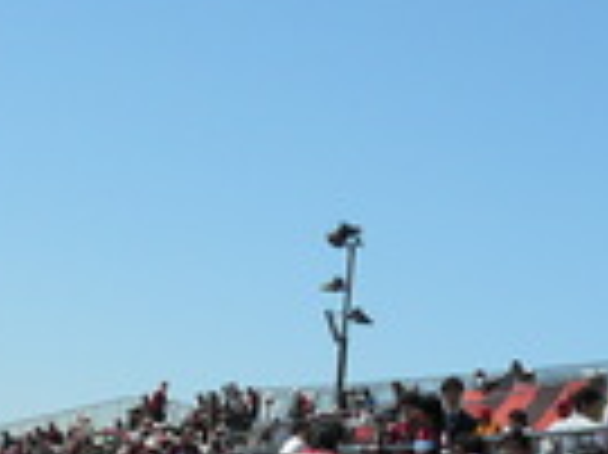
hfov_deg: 17.0
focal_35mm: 112
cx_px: -59
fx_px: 1965
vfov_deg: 12.9
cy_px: 537
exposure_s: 1/1000
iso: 100
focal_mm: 6
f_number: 4
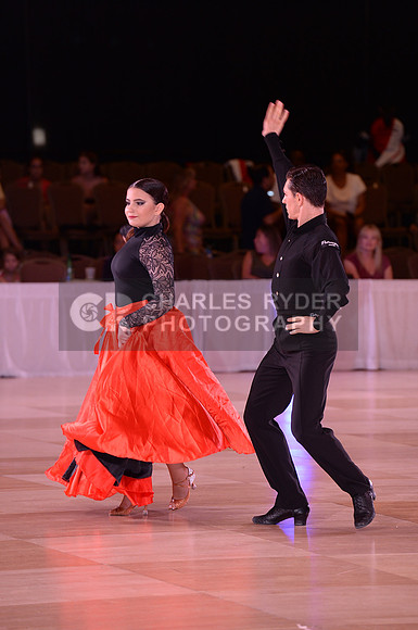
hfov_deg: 6.8
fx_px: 3494
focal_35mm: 200
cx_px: 209
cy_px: 315
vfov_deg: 10.3
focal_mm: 200
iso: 1250
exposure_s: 1/250
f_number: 4.5
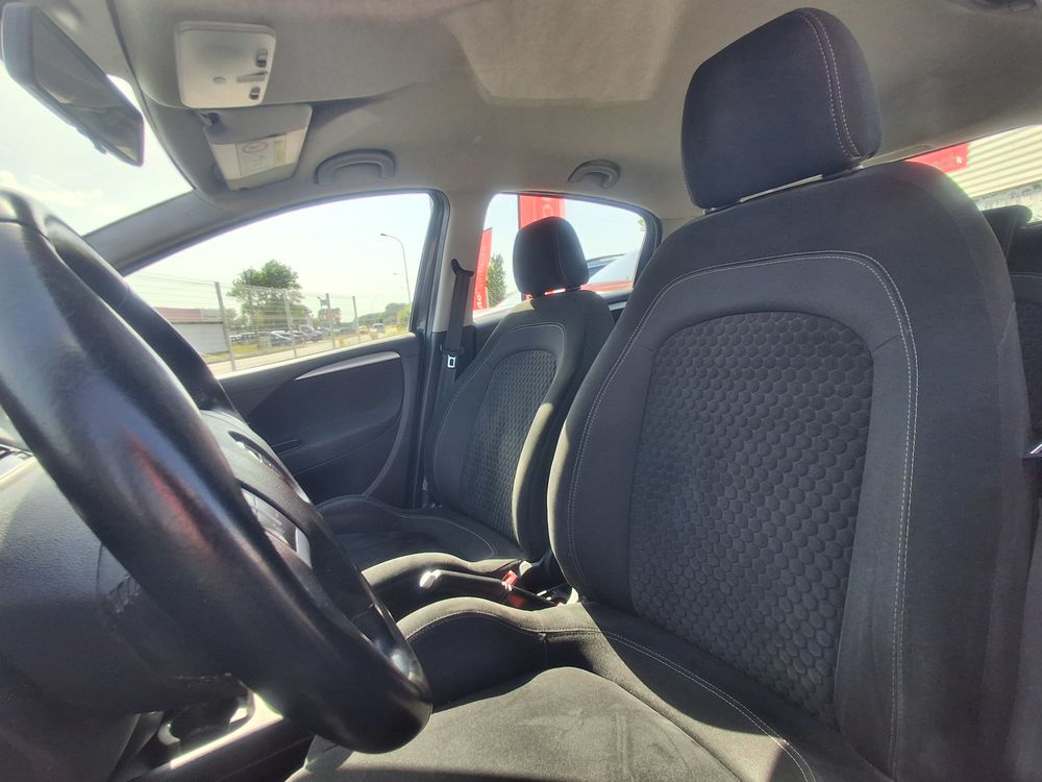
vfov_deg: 78.1
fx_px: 482
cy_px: 391
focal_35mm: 16
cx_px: 521
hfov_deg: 94.5
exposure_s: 1/151
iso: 40
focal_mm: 1.64
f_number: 2.2
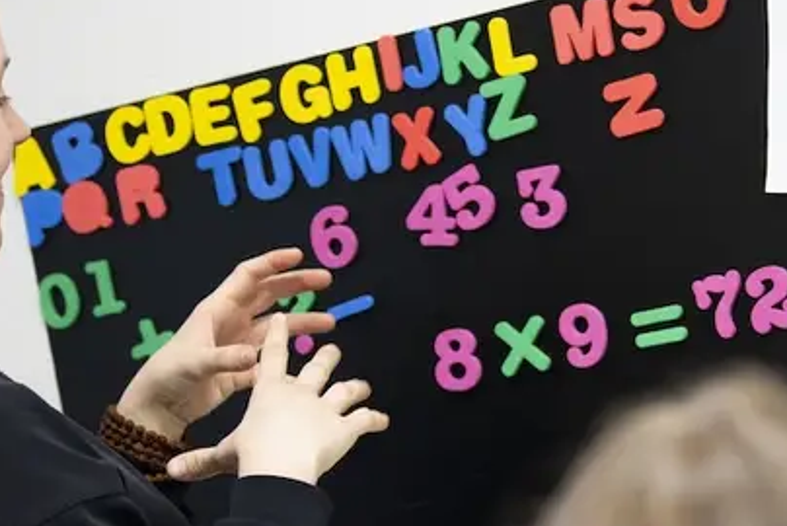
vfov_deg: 7.2
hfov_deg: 10.8
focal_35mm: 190
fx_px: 4156
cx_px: 522
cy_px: 496
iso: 400
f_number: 2.8
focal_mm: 75
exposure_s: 1/80
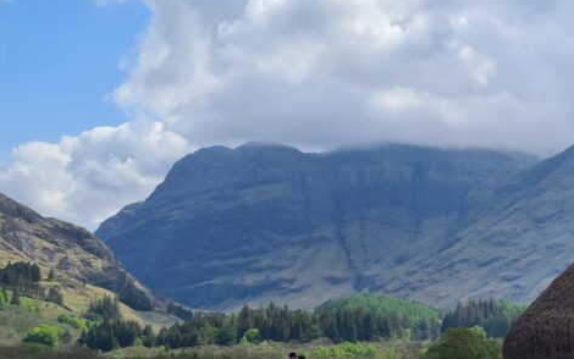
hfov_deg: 30.6
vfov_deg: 21.6
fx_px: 939
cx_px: 624
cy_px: 230
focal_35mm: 60
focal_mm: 5.4
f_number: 1.8
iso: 50
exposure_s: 1/3640
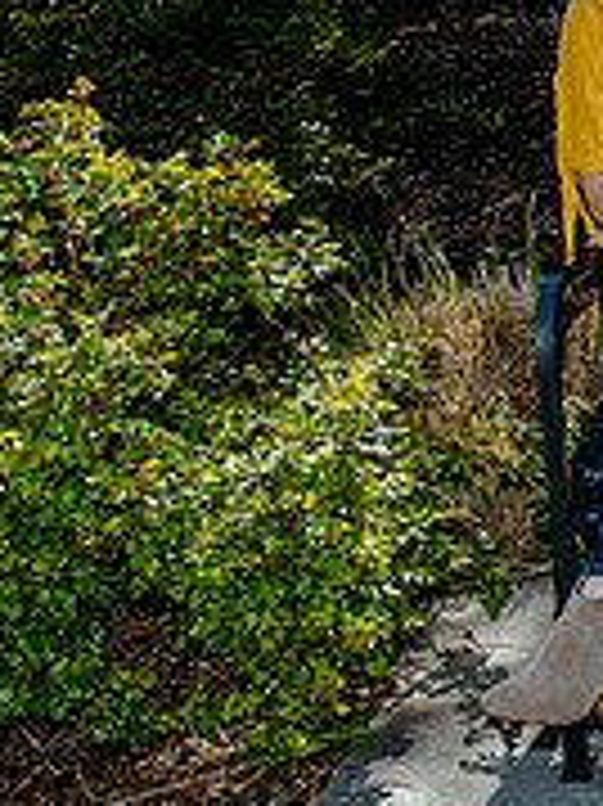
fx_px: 2139
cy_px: 103
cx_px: 989
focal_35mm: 92
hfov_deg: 14.6
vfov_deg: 20.9
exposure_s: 1/200
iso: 200
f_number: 7.1
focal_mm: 24
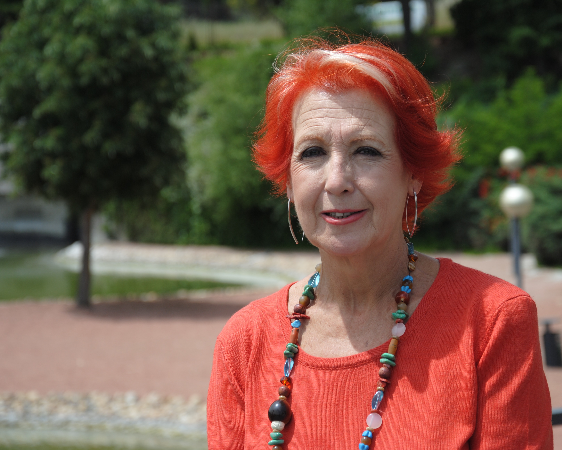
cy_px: 225
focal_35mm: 127
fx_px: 2105
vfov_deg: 12.2
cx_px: 325
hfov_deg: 15.2
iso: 100
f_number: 5.3
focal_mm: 75
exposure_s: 1/500
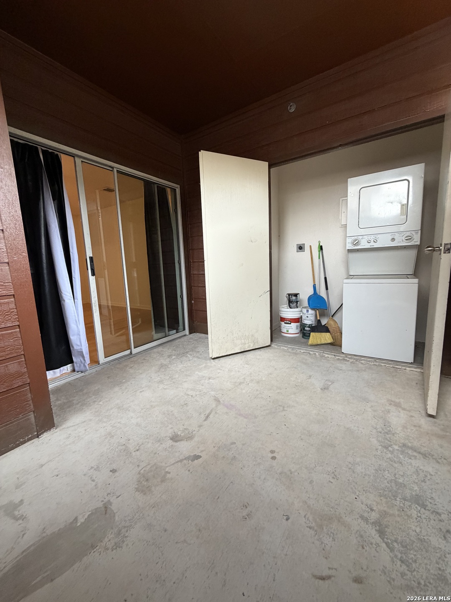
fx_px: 243
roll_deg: +2.1
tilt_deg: -8.3
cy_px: 301
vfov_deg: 102.1
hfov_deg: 85.7
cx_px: 226
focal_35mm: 14
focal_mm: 2.22
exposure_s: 1/96
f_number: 2.2
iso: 320
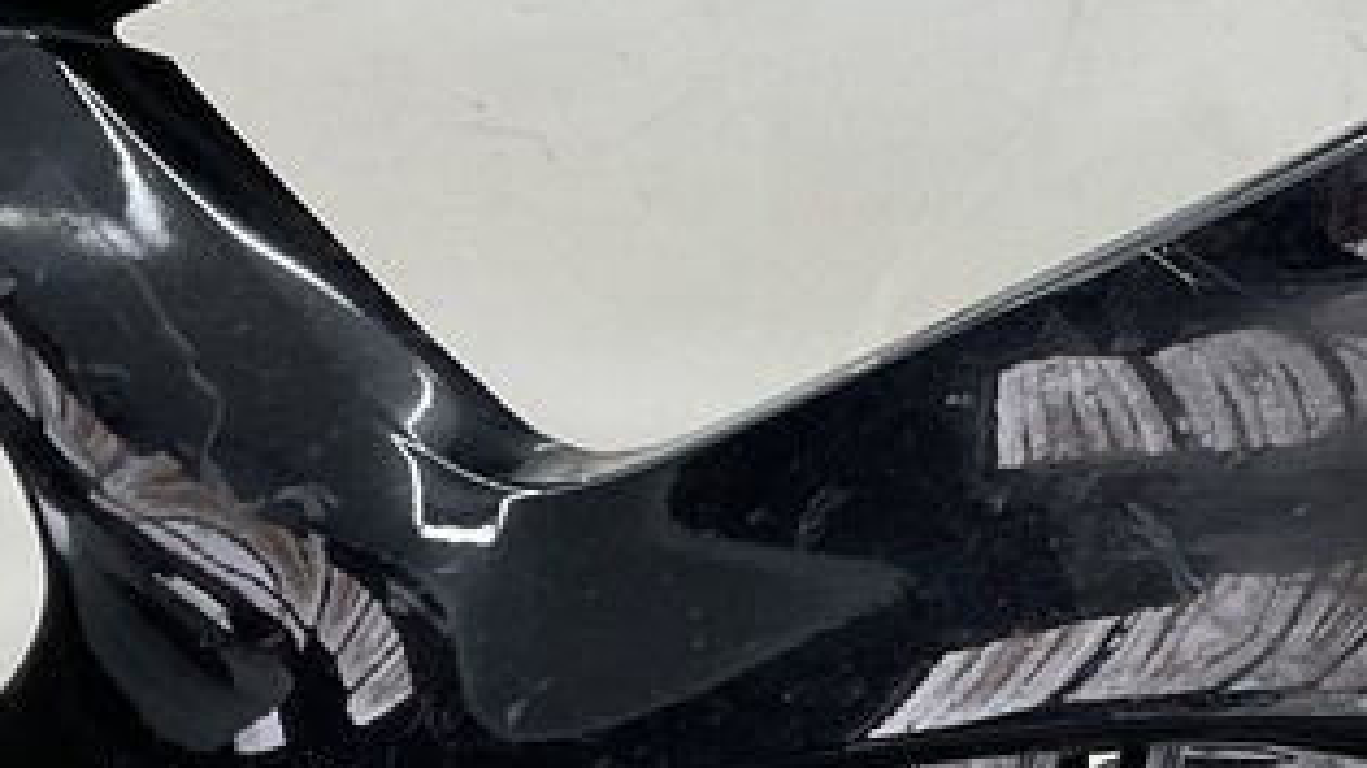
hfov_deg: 20.9
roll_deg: +7.1
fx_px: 3660
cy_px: 686
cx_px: 1068
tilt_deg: -12.9
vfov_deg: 11.9
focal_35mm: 101
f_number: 1.8
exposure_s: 1/100
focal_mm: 3
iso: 32
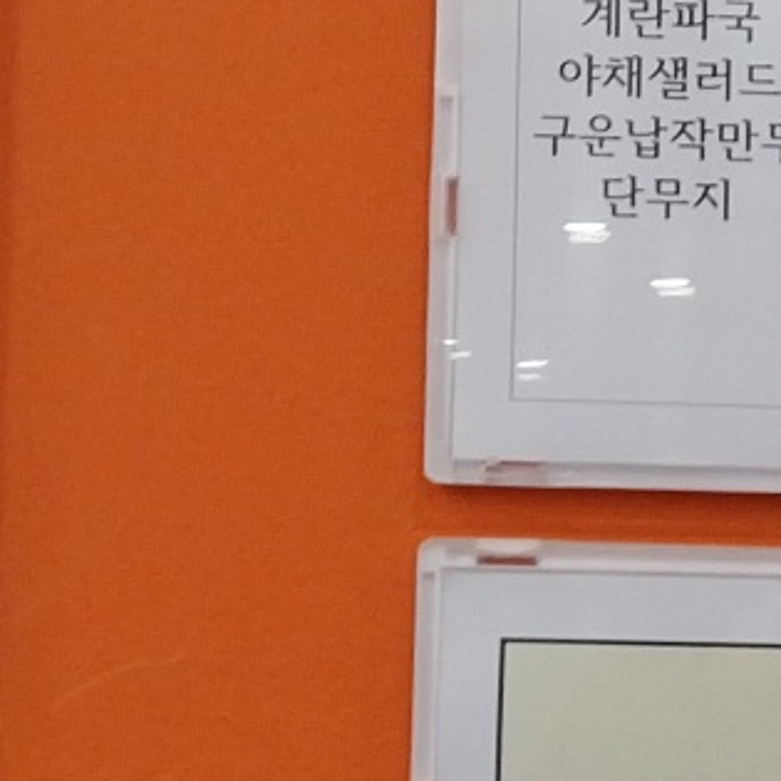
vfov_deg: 14.6
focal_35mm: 119
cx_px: 1441
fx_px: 3038
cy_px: 593
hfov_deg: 13.1
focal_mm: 4
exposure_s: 1/60.2
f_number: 1.8
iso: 100
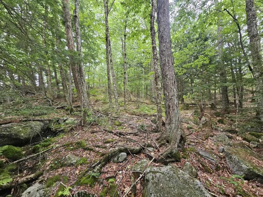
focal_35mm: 13
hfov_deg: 106.2
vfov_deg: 89.9
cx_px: 132
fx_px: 99
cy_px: 98
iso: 200
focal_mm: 2.2
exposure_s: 1/60
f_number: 2.2
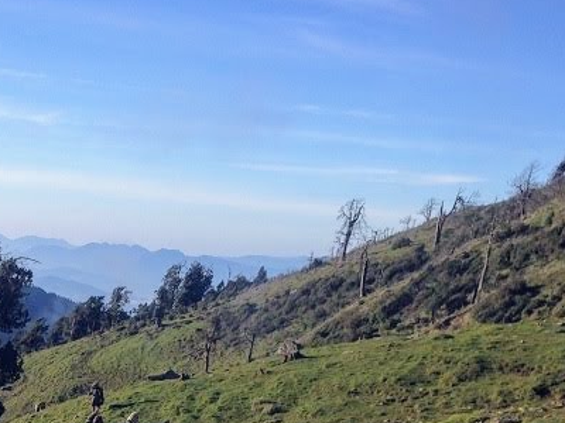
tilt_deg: -16.0
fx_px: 1453
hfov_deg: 20.8
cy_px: 561
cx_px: -71
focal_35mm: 89
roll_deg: -4.8
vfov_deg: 15.7
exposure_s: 1/919
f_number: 2.4
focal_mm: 4.12
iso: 50
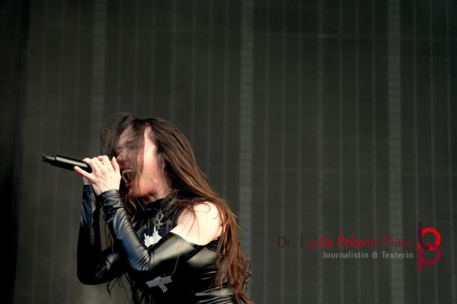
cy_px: 152
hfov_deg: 10.9
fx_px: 2399
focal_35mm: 189
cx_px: 228
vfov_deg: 7.3
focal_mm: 126
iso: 640
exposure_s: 1/200
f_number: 5.6
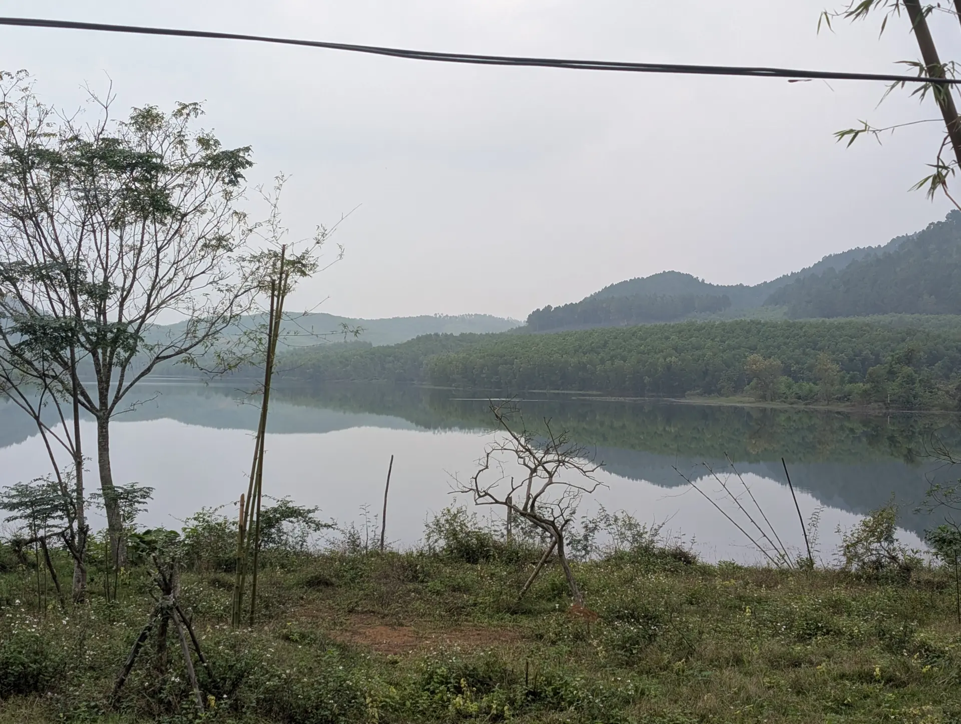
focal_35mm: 49
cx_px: 480
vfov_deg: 29.8
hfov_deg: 38.9
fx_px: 1362
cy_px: 362
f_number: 1.68
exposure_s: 1/745
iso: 24
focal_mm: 6.9
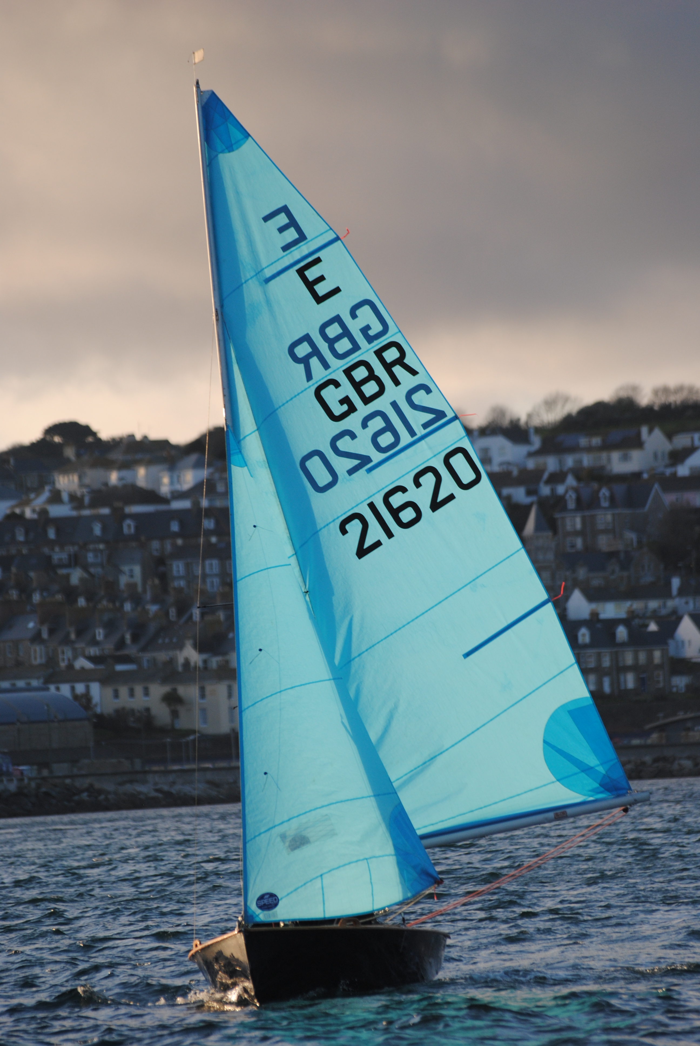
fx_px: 8506
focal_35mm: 292
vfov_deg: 7.0
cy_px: 523
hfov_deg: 4.7
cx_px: 350
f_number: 4.8
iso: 200
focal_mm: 195
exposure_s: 1/640
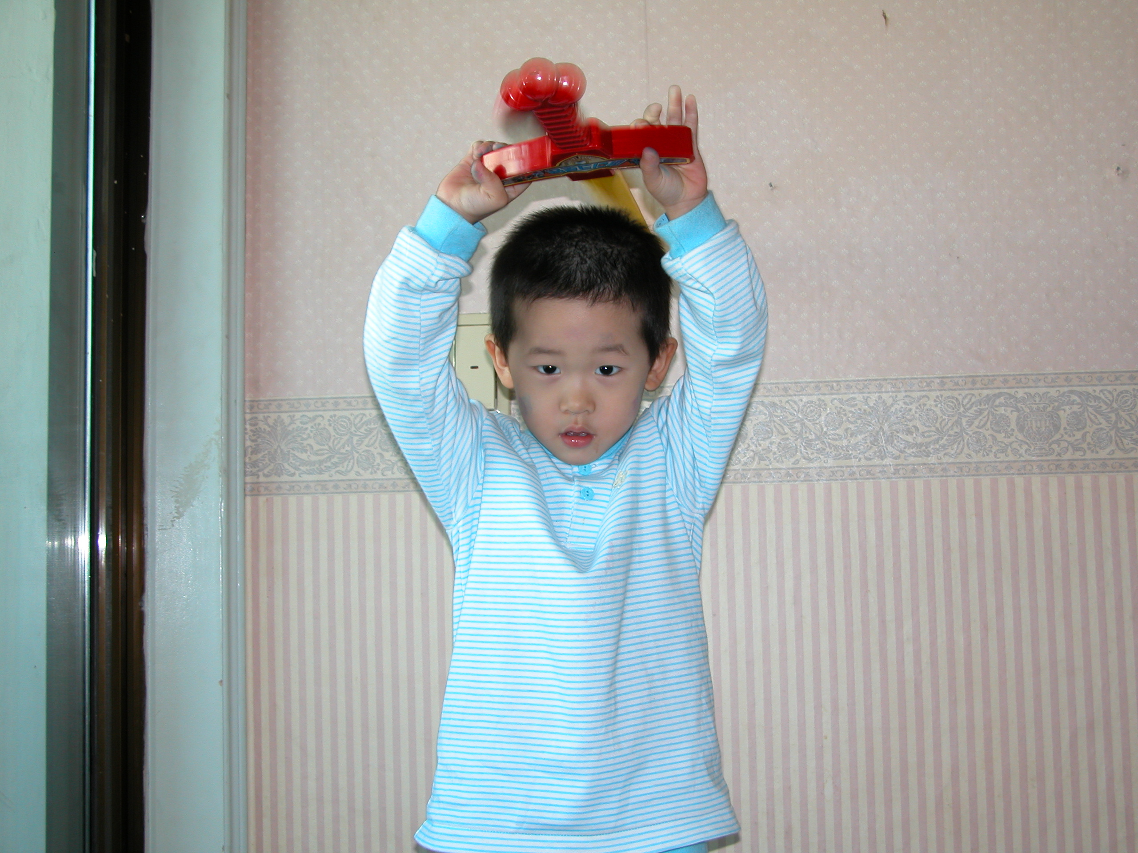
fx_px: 1479
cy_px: 426
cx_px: 569
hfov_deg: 42.1
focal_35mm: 45
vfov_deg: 32.2
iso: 100
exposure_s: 1/30
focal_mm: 11.6
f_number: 3
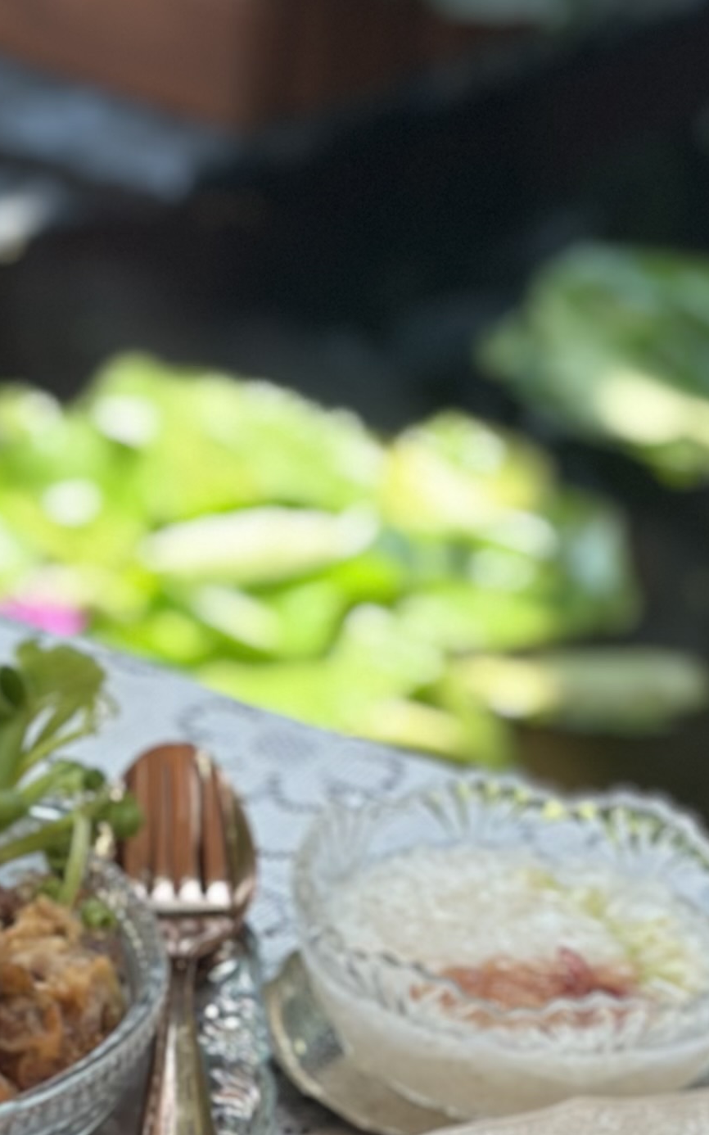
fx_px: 4577
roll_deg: -7.3
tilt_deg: -28.1
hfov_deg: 8.9
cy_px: 916
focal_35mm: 148
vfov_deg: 14.1
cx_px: 390
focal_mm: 6.86
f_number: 1.78
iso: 80
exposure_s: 1/516
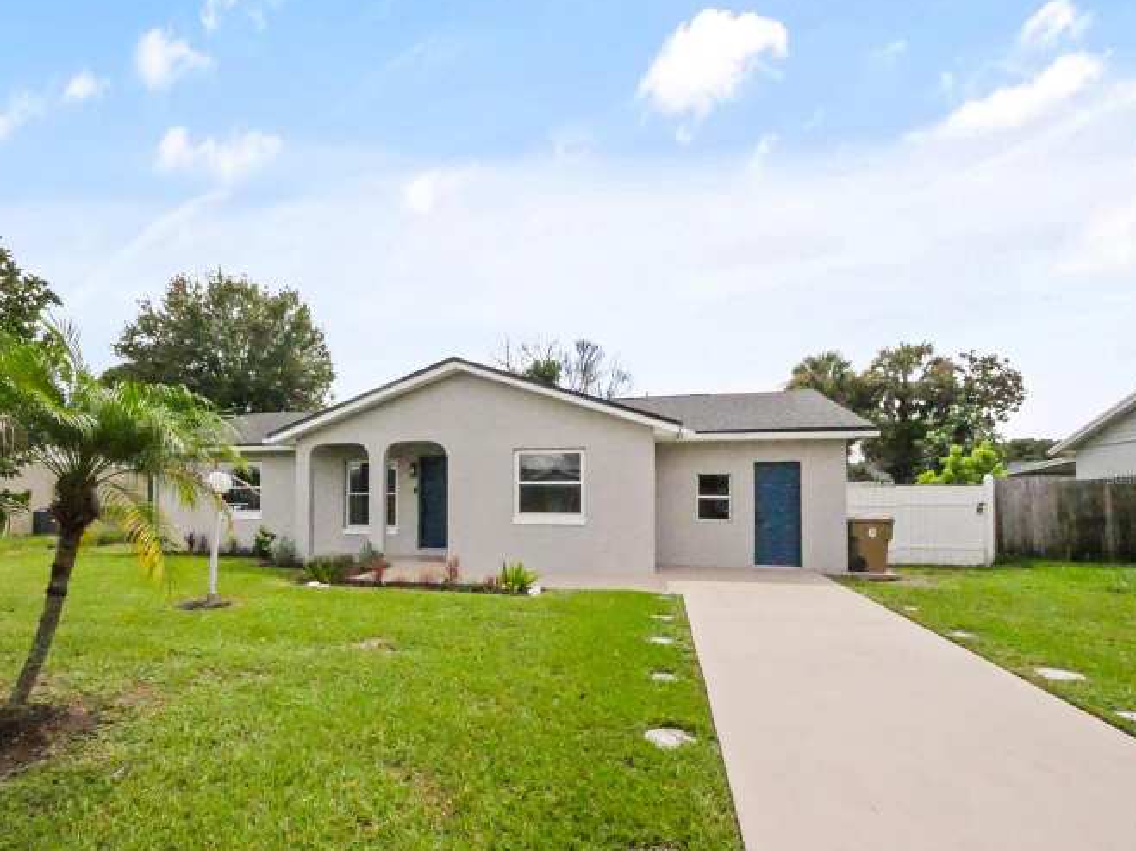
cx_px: 496
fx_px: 558
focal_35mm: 17
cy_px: 477
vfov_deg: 74.4
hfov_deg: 90.6
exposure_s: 1/4000
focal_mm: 7
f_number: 14
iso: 6400
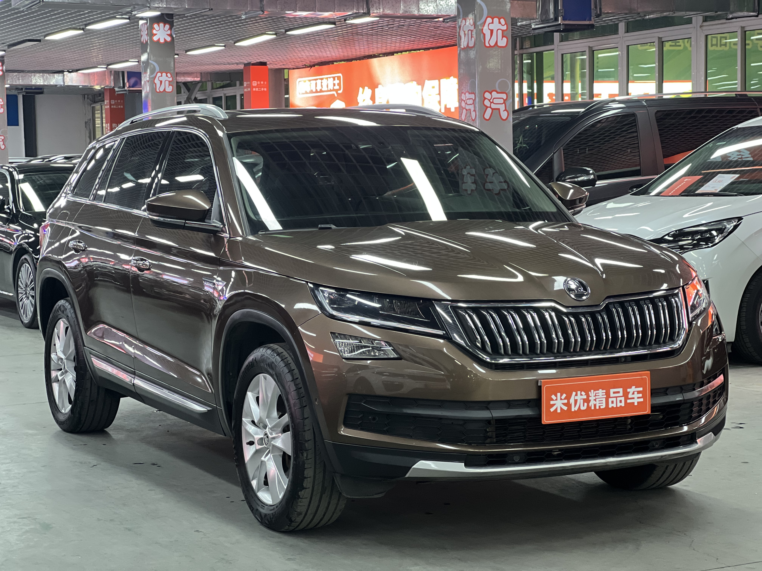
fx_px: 1695
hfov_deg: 25.3
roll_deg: +1.0
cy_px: 286
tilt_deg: -3.7
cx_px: 381
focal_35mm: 77
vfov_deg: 19.1
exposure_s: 1/33
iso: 250
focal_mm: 9
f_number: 2.8
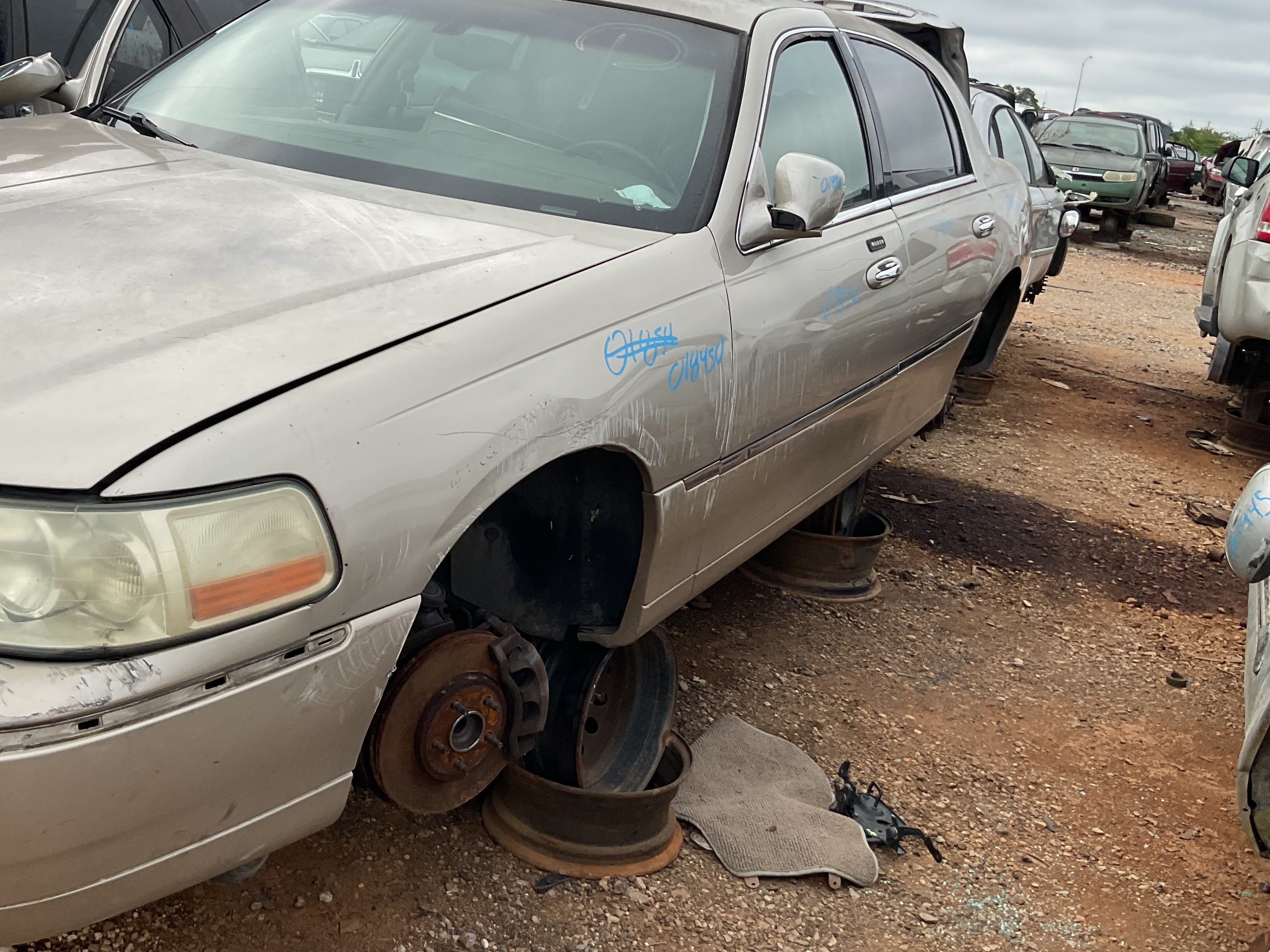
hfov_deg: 48.6
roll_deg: -1.7
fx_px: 1394
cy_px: 400
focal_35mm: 38
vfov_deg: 37.6
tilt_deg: -14.1
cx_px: 487
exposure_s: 1/1121
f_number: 1.8
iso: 16
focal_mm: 3
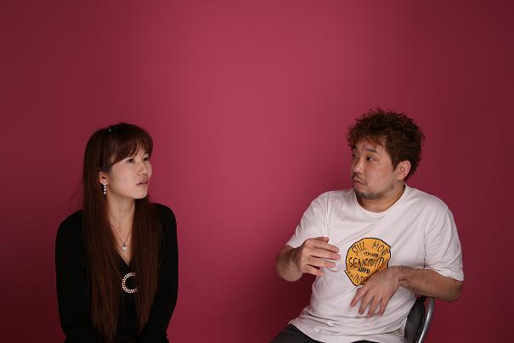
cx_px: 257
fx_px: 500
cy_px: 172
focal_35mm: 35
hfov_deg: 54.4
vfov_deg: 37.9
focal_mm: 35
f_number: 8
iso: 100
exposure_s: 1/125
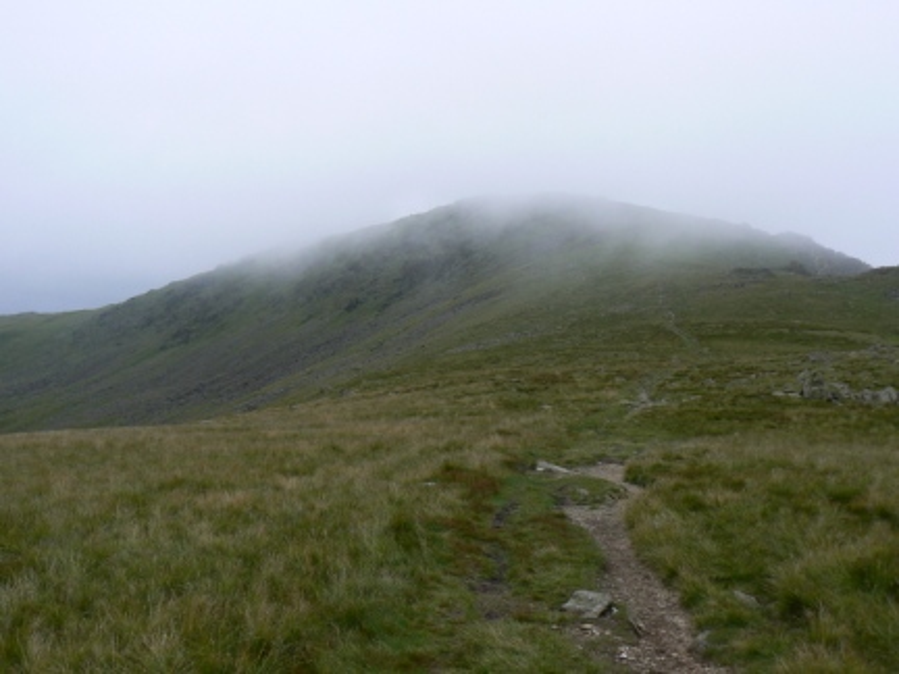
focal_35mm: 36
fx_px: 935
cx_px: 450
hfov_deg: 51.4
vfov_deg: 39.7
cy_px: 337
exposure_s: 1/320
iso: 80
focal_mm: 6
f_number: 5.6
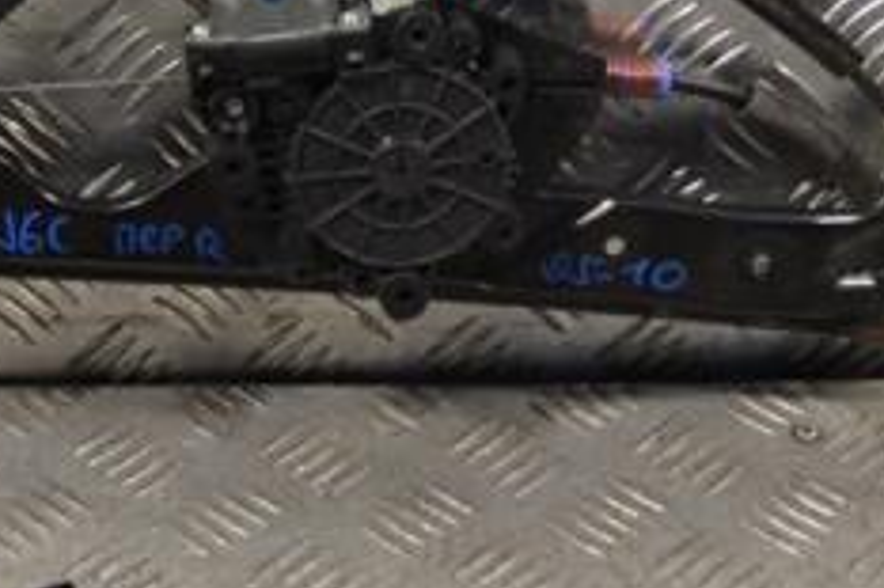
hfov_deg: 17.5
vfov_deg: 11.8
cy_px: 285
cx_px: 167
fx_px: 2846
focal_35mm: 116
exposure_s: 1/100
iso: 400
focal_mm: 30
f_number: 5
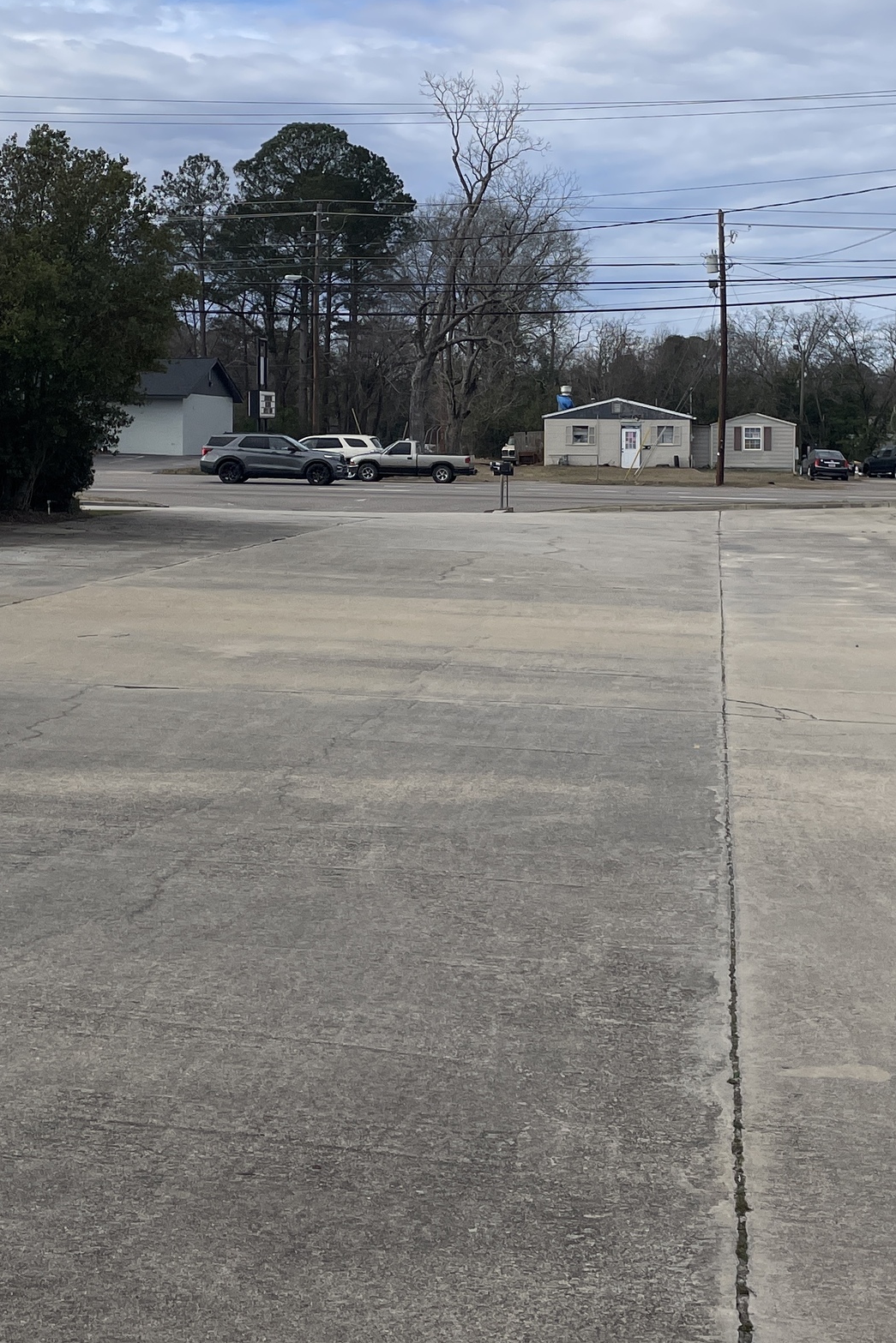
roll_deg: +0.2
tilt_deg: -0.3
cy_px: 459
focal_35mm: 53
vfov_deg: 37.2
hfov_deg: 25.5
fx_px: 1978
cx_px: 520
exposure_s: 1/4132
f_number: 1.6
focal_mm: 4.2
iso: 32
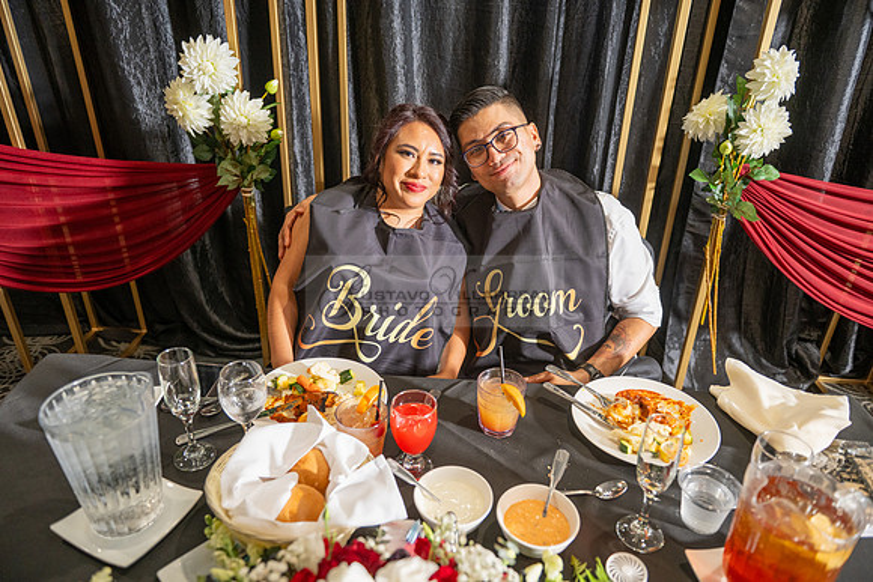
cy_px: 291
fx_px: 582
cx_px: 436
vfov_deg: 53.2
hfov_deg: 73.7
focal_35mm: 24
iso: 800
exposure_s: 1/200
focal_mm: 24
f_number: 3.2
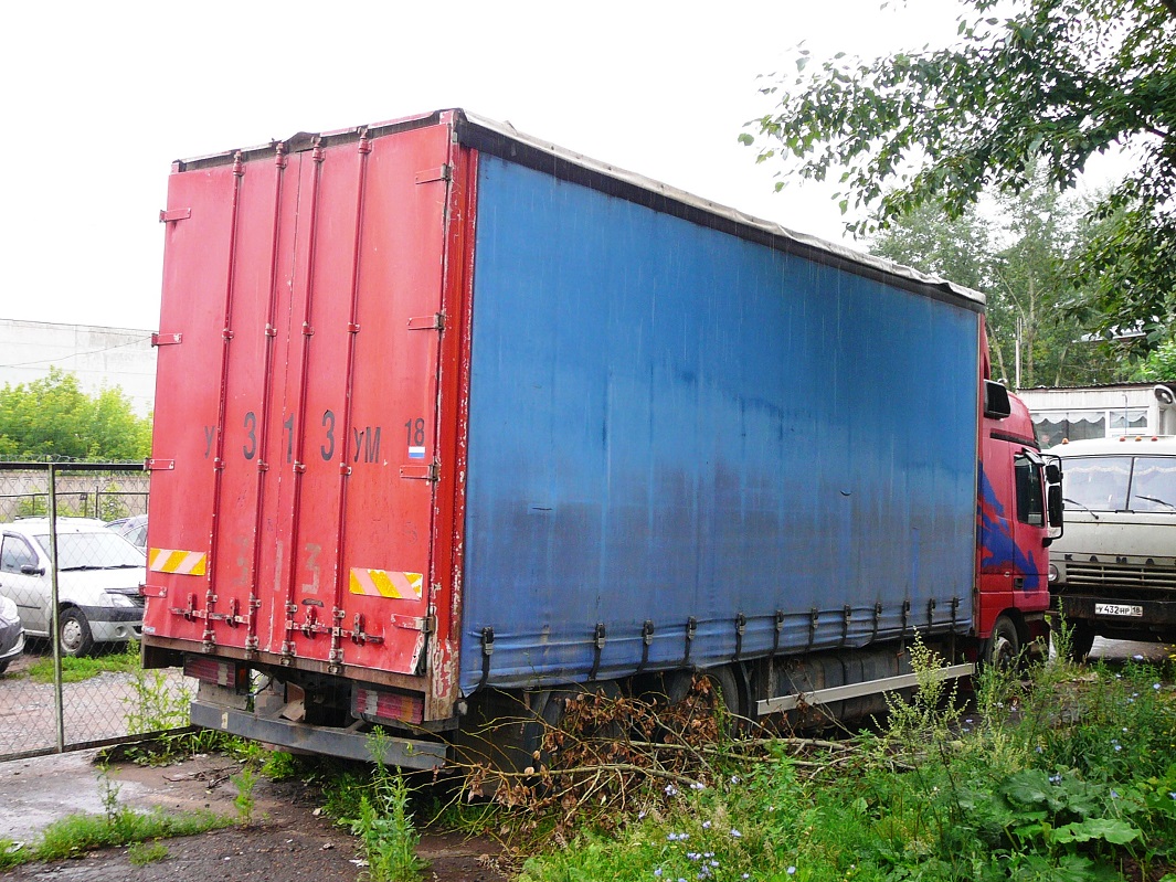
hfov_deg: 43.8
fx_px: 1461
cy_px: 441
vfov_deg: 33.6
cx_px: 588
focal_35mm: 43
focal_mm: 6.4
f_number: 3.2
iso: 80
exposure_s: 1/100
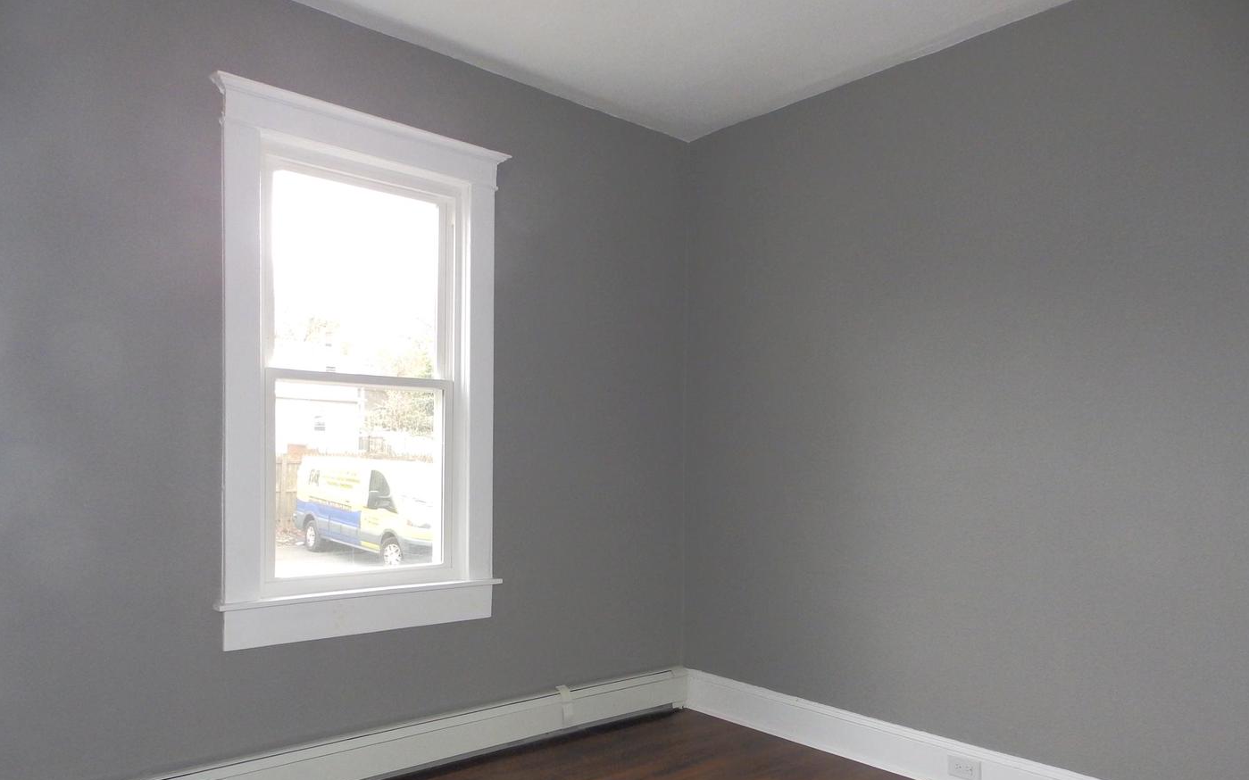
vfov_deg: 50.7
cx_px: 612
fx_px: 817
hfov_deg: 74.8
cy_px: 467
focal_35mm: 24
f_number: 3.4
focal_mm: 4
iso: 500
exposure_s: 1/30
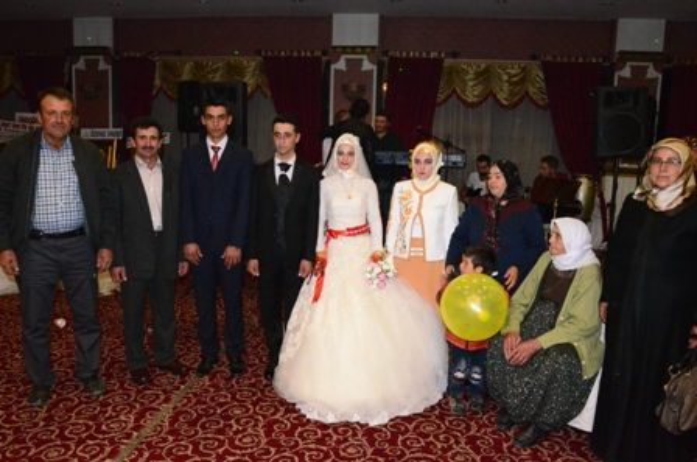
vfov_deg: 47.8
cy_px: 231
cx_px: 348
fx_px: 522
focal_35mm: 27
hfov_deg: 67.5
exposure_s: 1/60
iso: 6400
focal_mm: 18
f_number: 8
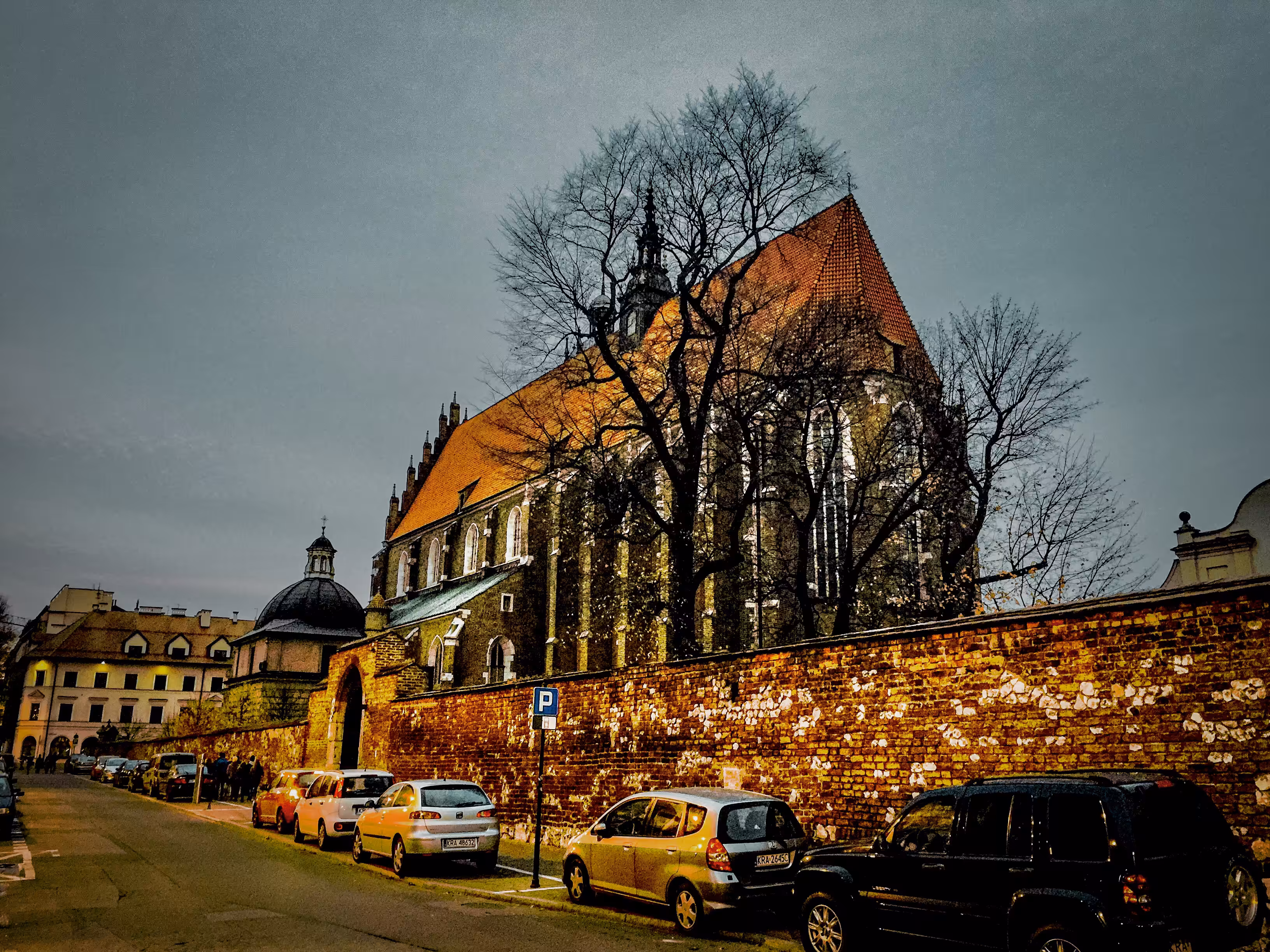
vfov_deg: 48.2
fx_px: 1064
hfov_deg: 61.7
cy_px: 476
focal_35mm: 29
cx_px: 635
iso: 125
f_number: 2.2
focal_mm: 4.15
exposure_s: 1/10
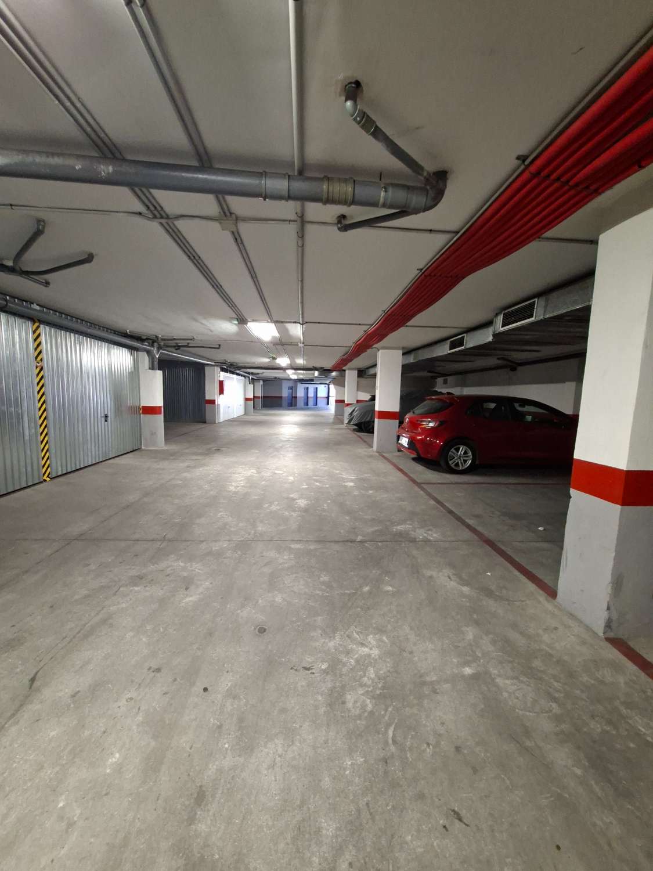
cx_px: 326
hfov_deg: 89.9
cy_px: 436
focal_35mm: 13
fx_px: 327
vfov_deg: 106.2
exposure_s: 1/20
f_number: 2.2
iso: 640
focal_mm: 1.74
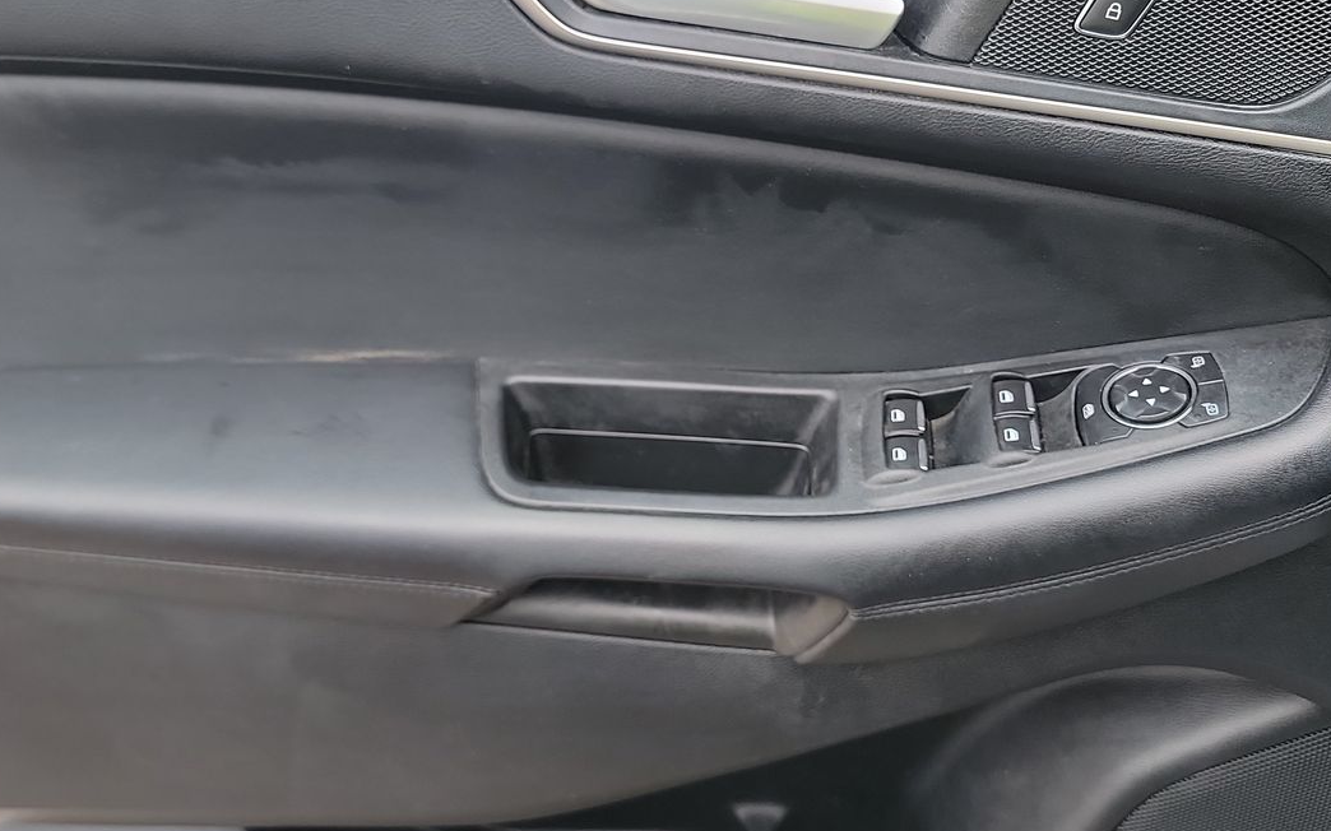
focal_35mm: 39
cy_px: 350
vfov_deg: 32.7
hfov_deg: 50.4
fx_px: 1414
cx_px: 715
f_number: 1.8
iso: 82
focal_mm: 6.7
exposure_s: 1/119
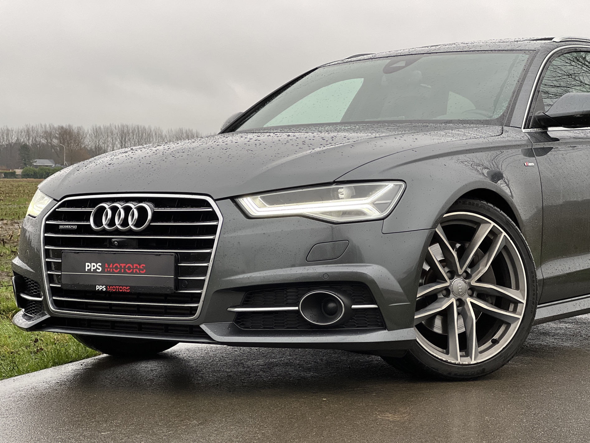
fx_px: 1312
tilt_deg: -2.0
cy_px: 222
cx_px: 295
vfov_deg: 19.1
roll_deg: -1.2
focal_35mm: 77
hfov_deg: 25.3
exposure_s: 1/121
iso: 100
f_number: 2.8
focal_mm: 9
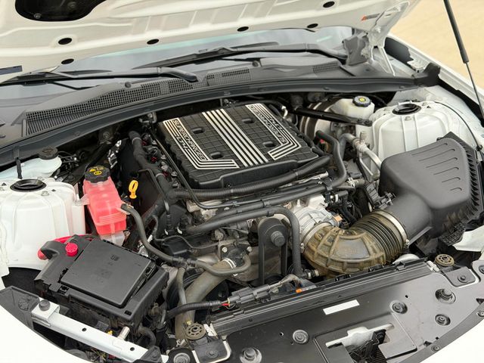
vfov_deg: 30.3
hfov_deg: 39.7
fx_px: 671
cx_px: 242
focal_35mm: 48
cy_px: 182
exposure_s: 1/503
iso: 80
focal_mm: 6.76
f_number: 1.78
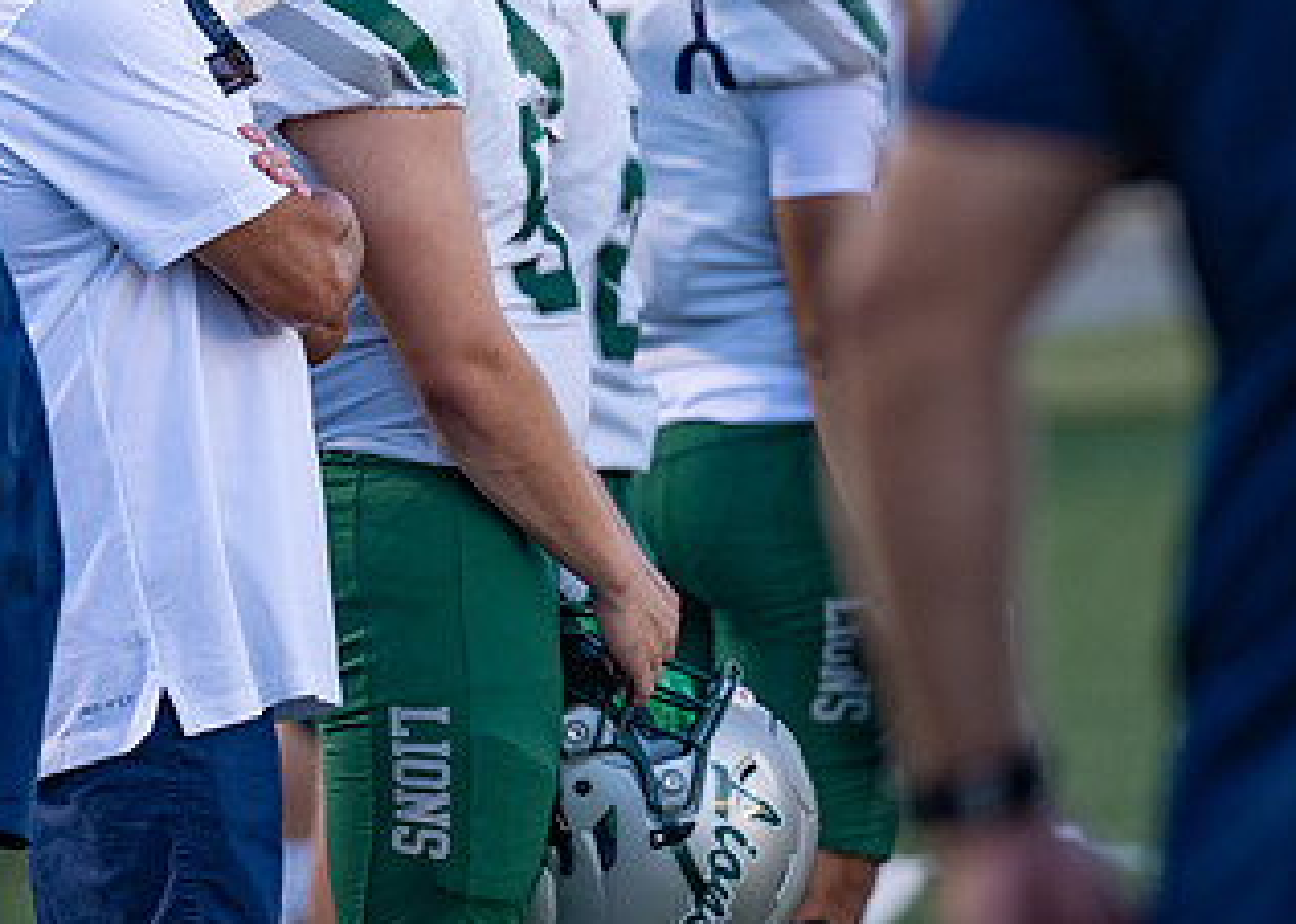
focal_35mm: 452
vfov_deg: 3.2
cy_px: 264
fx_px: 16626
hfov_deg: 4.5
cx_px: 380
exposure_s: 1/1250
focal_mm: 200
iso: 800
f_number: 2.8
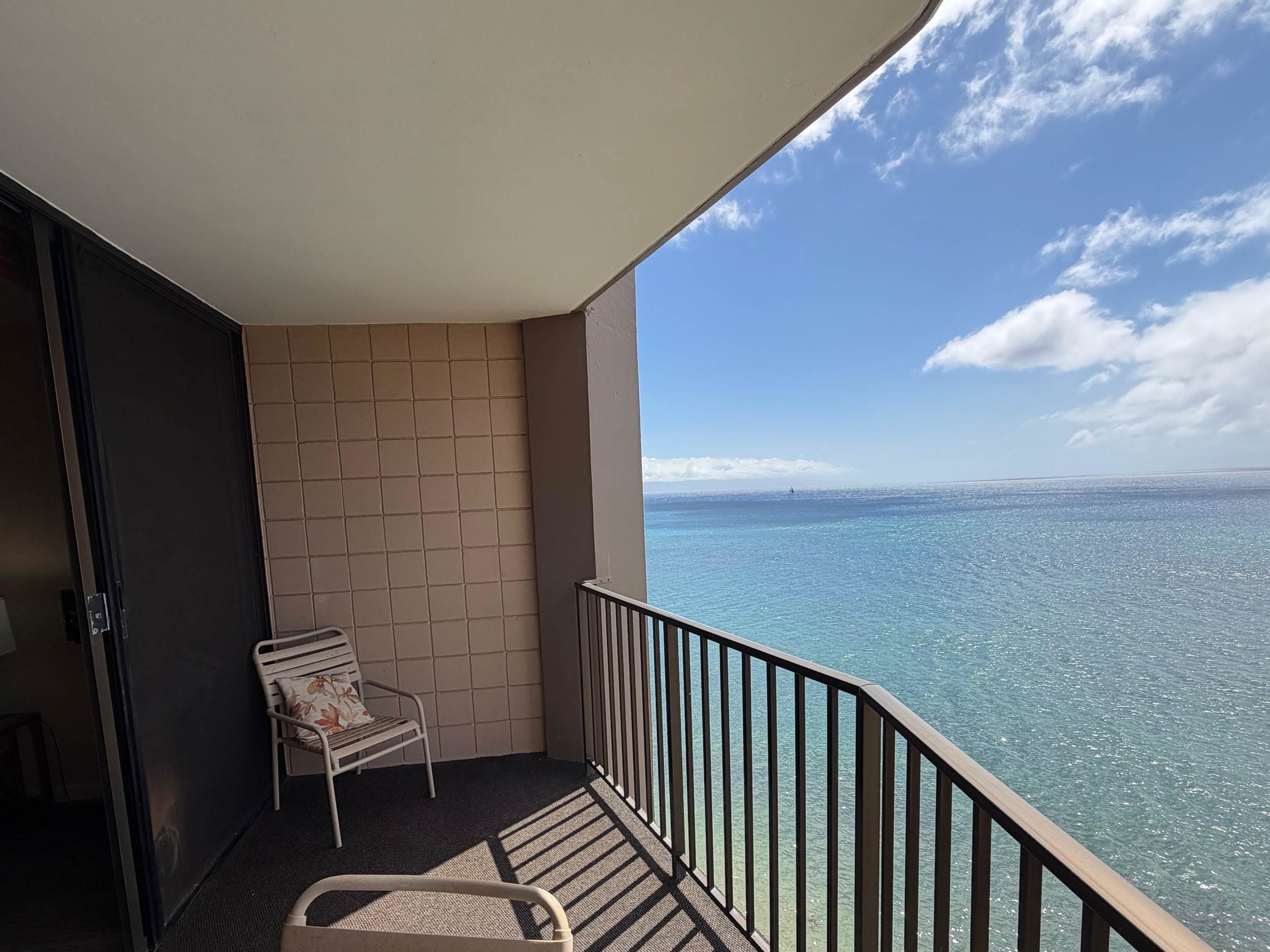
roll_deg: +3.1
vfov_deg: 70.9
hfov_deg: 87.7
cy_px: 568
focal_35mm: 18
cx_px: 603
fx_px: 660
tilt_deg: -6.9
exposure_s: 1/770
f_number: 2.2
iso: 25
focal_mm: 2.22
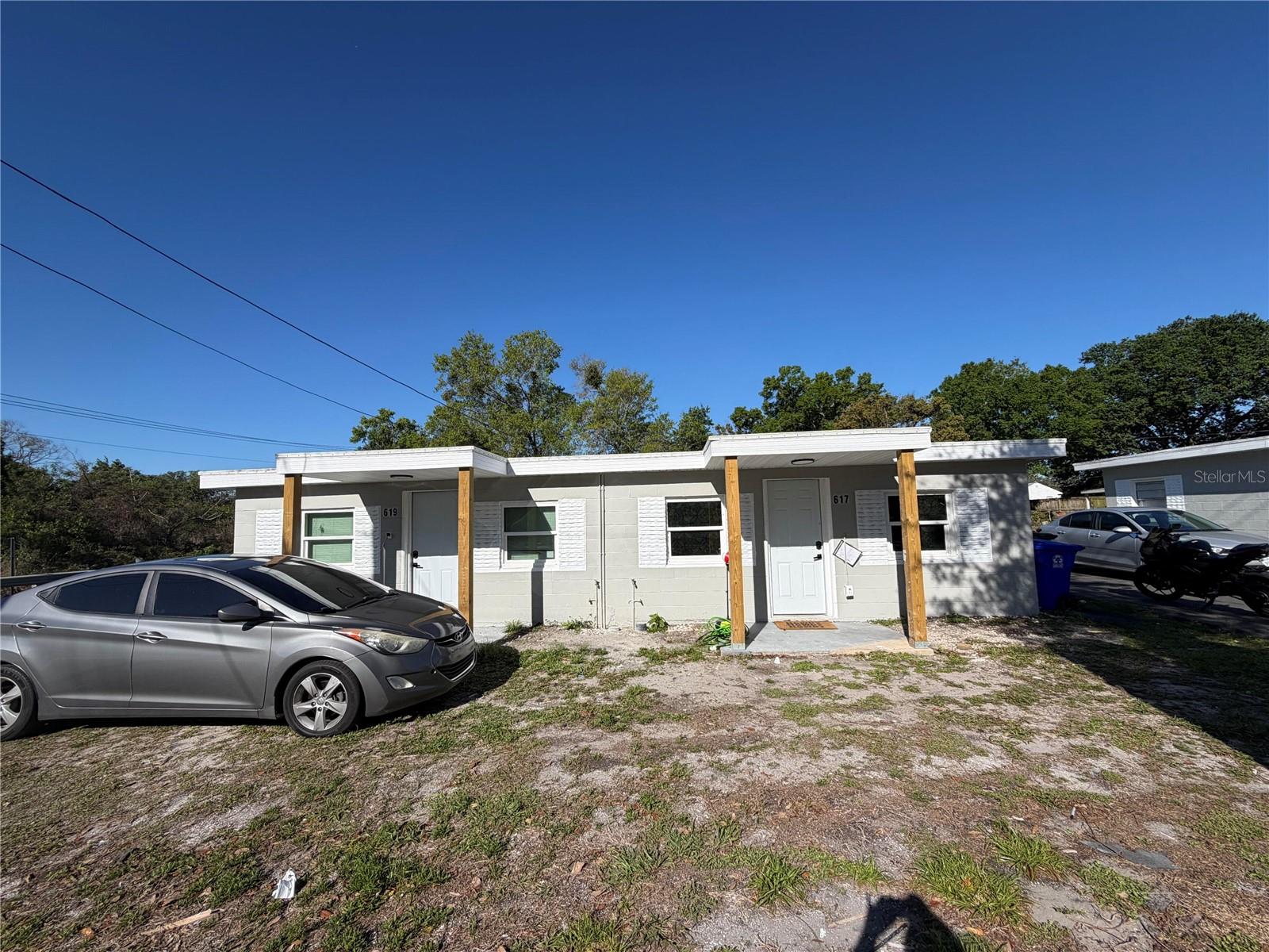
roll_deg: +1.4
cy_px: 476
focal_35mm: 14
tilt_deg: +2.4
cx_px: 634
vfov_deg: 85.7
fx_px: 513
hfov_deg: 102.1
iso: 25
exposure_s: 1/1167
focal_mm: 2.22
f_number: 2.2
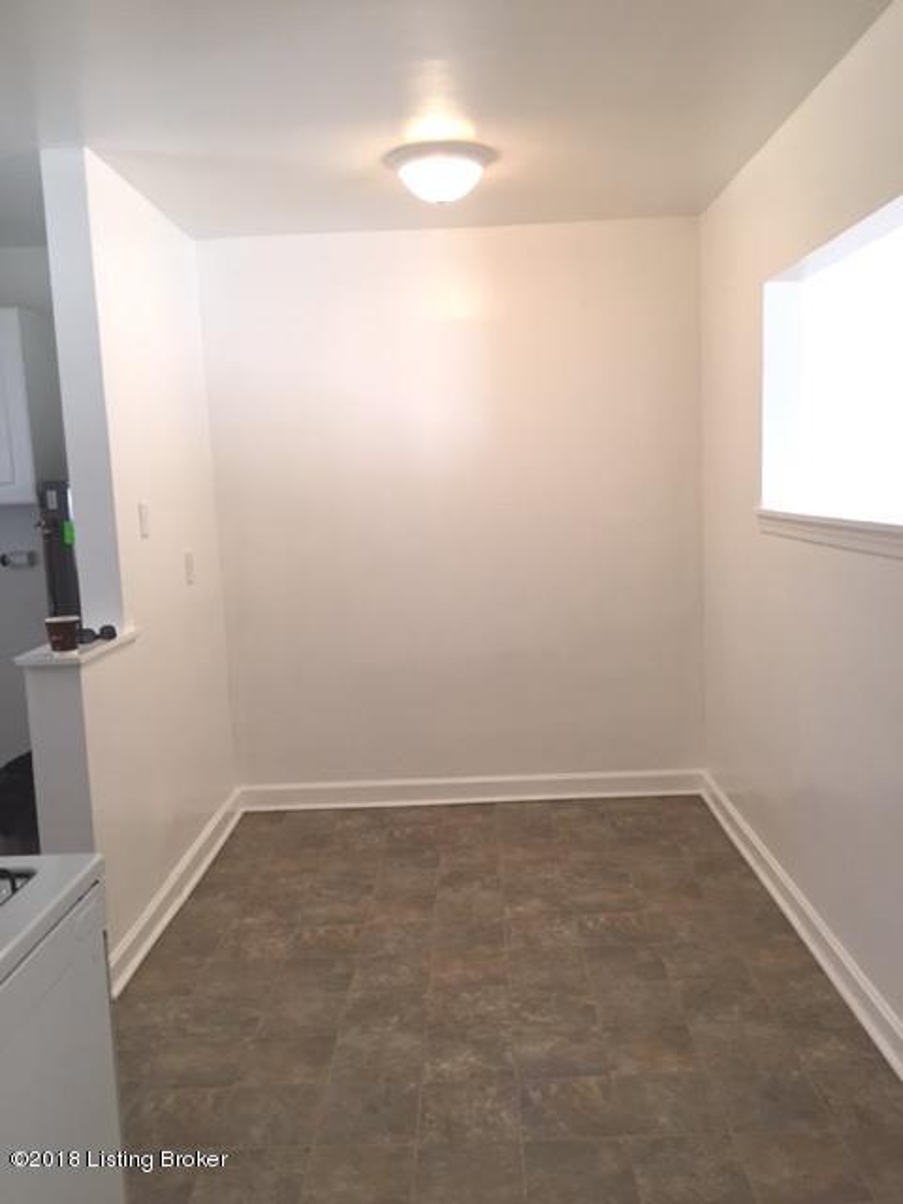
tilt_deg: -6.4
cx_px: 452
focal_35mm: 29
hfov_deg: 48.2
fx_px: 1009
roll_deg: +2.6
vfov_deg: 61.7
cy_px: 602
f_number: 2.2
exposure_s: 1/30
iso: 32
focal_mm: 4.15
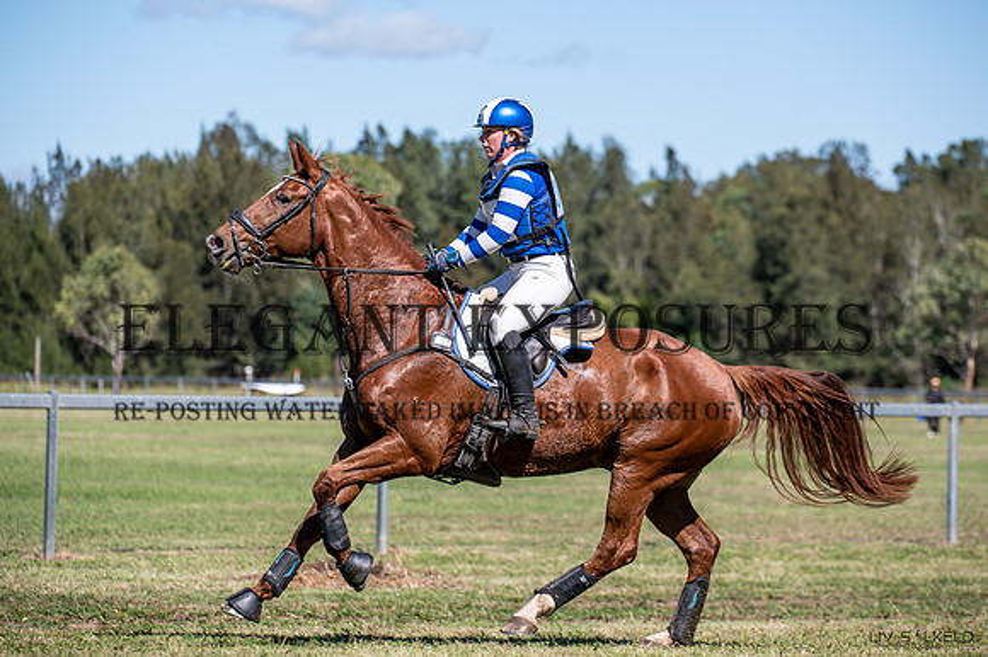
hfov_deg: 14.4
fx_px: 3904
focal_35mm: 142
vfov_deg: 9.6
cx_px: 505
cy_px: 328
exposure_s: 1/1600
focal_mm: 122
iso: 100
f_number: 3.2
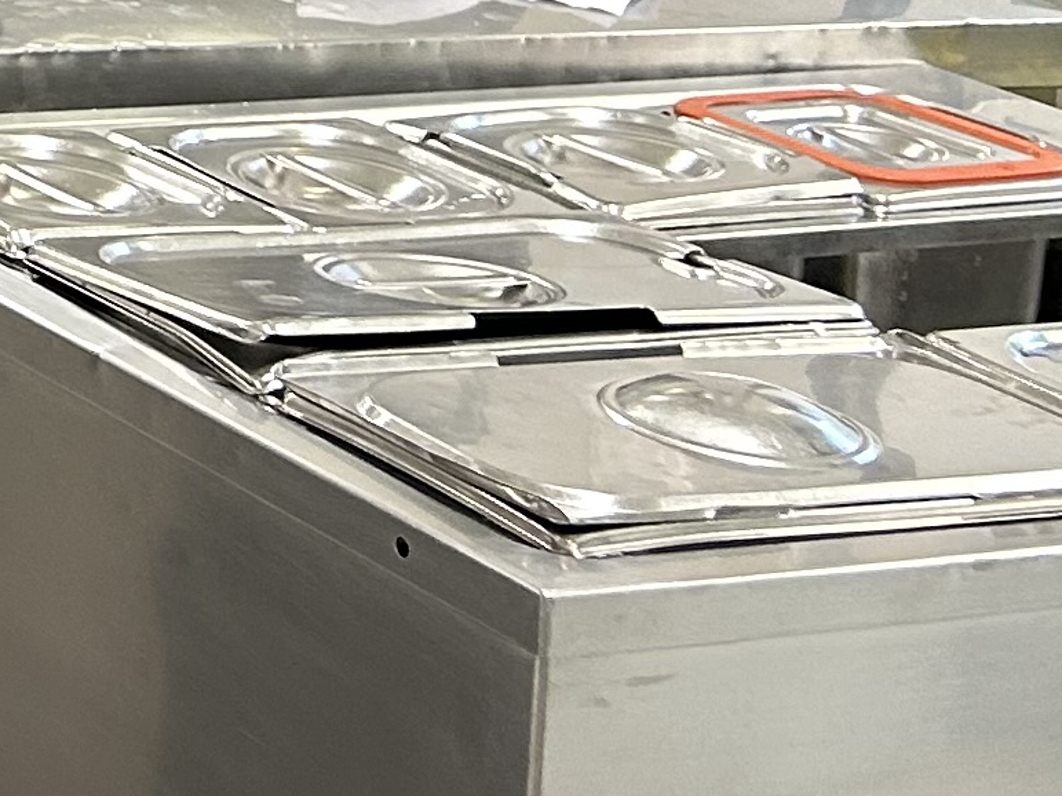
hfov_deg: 12.6
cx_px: -1132
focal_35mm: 136
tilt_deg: -2.6
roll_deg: -1.9
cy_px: -808
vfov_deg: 10.1
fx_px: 4172
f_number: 1.5
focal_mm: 5.7
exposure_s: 1/50
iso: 80
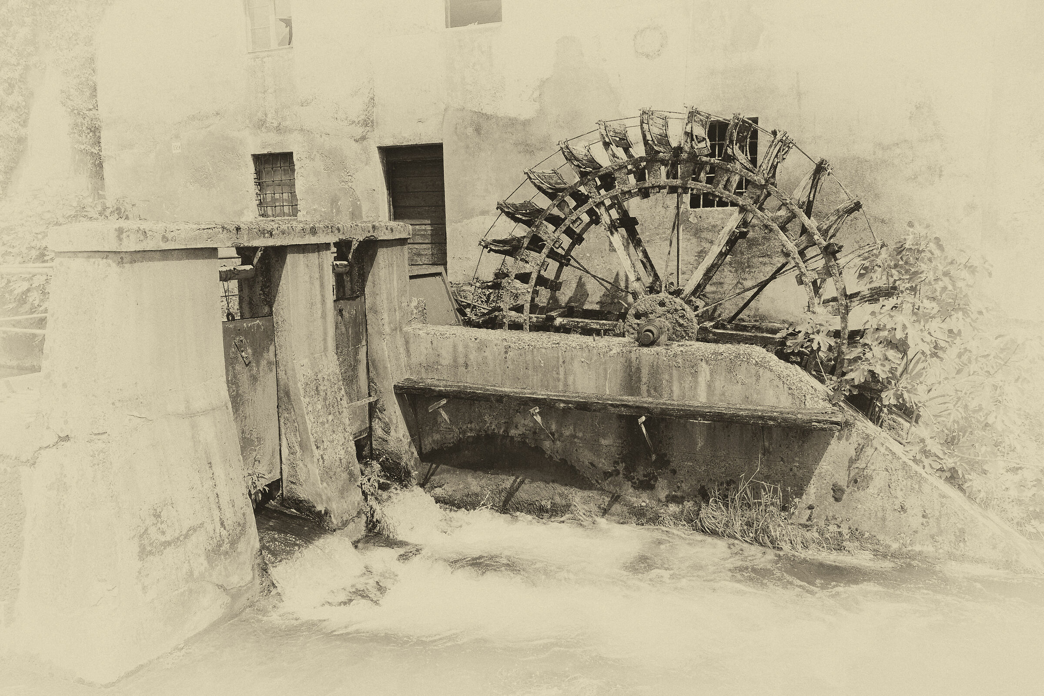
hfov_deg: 67.4
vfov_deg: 47.9
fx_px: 783
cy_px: 348
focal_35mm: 27
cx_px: 522
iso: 100
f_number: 8
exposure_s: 1/400
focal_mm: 18
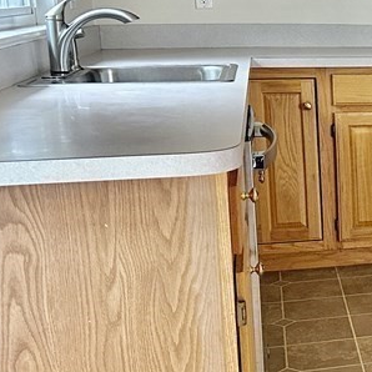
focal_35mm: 73
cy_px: 182
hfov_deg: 20.6
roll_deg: +0.1
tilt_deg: -13.0
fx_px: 888
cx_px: 541
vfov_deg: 23.7
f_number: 1.78
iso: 400
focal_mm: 6.86
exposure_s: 1/60
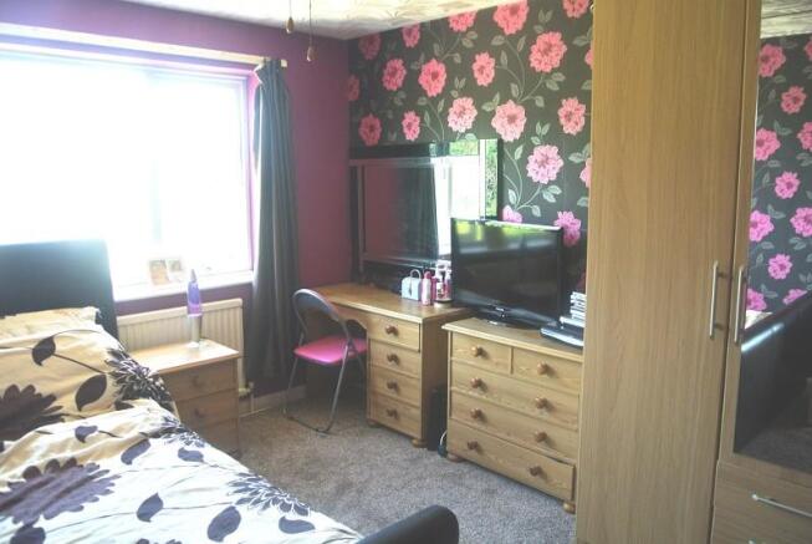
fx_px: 610
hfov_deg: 67.3
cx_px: 406
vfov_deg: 48.0
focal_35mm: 27
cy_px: 272
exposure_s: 1/80
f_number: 3.5
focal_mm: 10
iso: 200
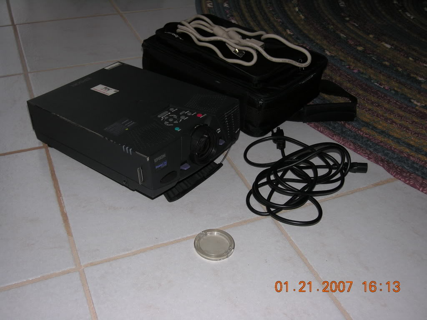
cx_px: 214
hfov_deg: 47.9
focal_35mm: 39
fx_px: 481
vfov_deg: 36.8
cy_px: 160
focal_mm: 10
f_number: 3.2
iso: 50
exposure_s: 1/60.1
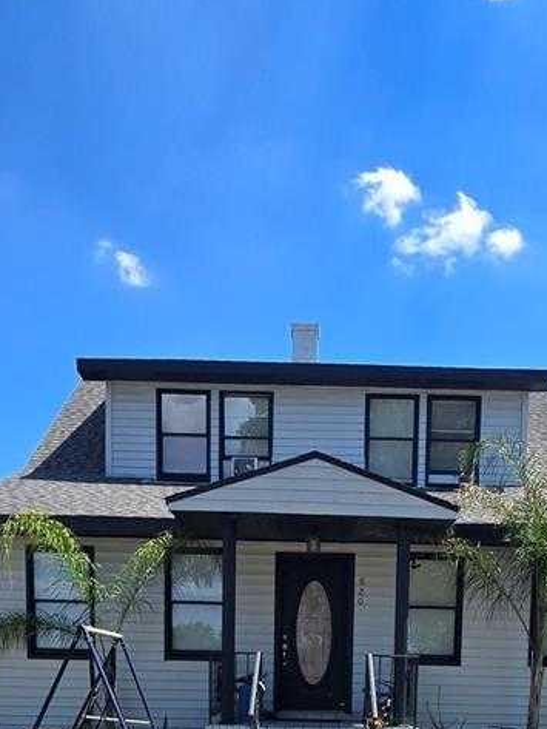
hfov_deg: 42.7
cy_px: 772
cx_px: 336
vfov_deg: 44.5
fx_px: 695
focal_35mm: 33
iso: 50
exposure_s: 1/1601
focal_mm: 2.2
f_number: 2.2
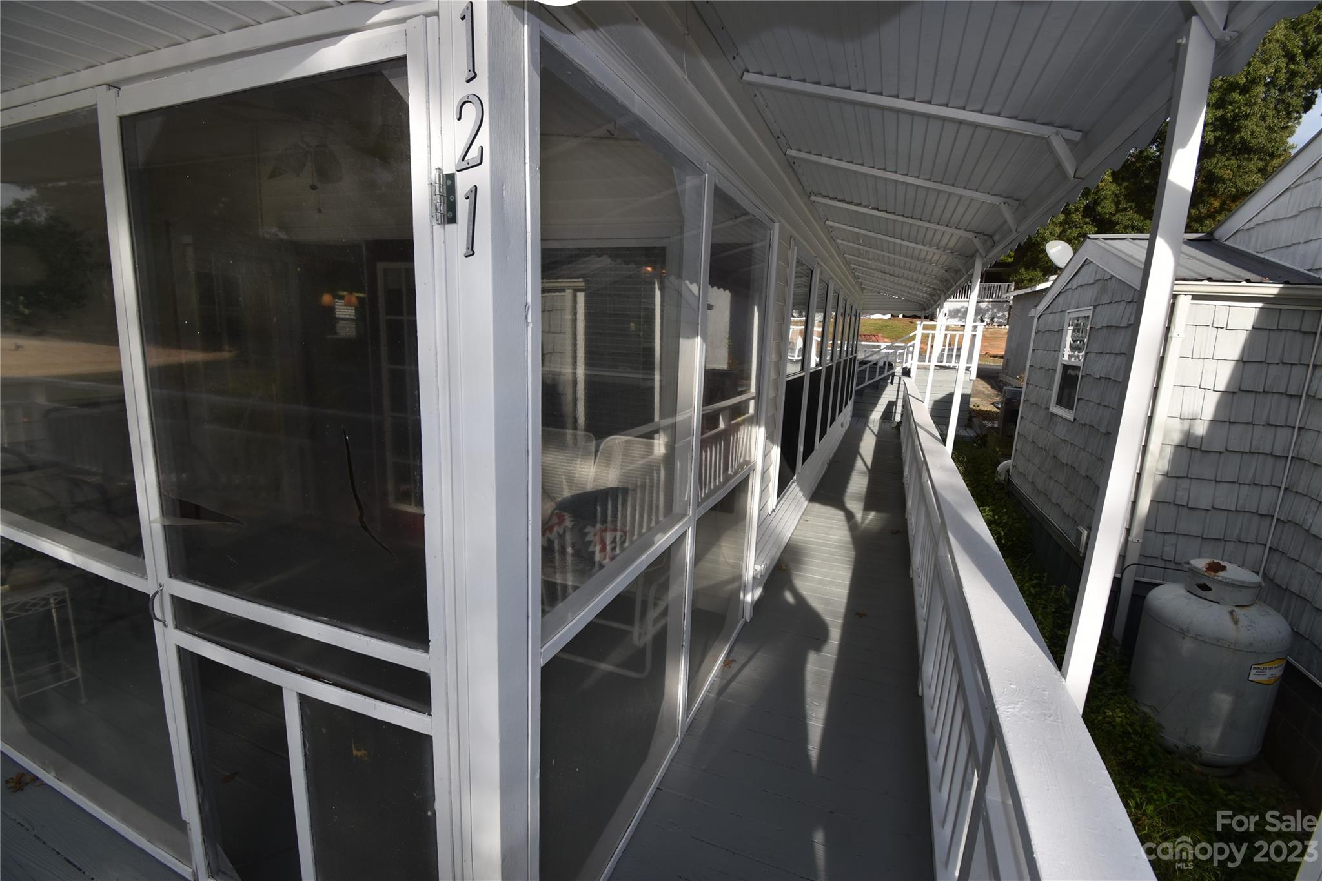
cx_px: 661
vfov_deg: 77.3
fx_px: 551
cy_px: 440
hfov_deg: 100.4
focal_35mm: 15
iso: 100
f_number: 8
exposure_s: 1/250
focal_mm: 10
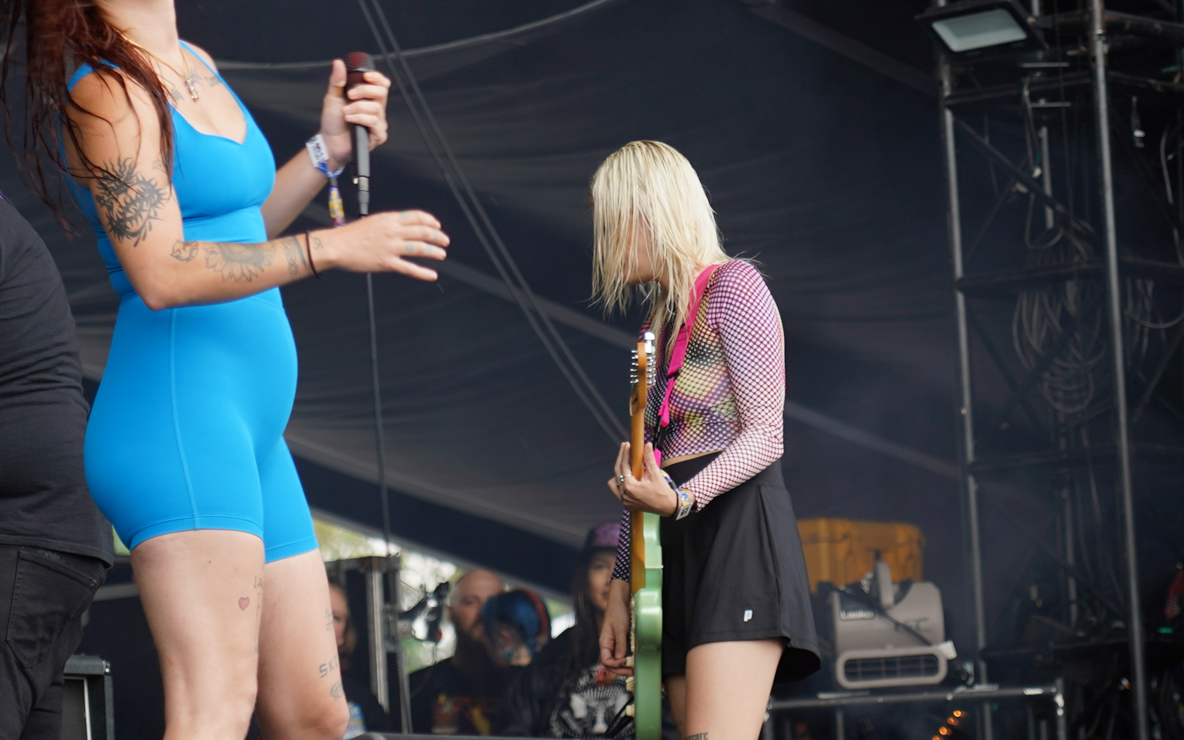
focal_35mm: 243
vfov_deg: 5.4
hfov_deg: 8.6
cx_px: 365
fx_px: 7841
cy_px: 145
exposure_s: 1/125
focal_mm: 105
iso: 125
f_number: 4
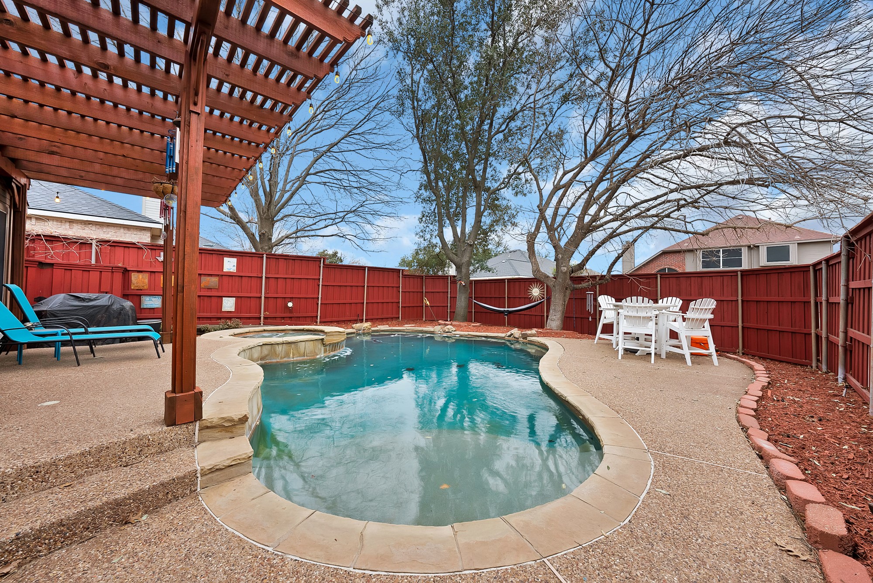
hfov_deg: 112.6
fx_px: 291
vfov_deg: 90.1
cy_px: 292
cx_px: 436
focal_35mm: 12
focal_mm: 12
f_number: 9
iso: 640
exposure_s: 1/10
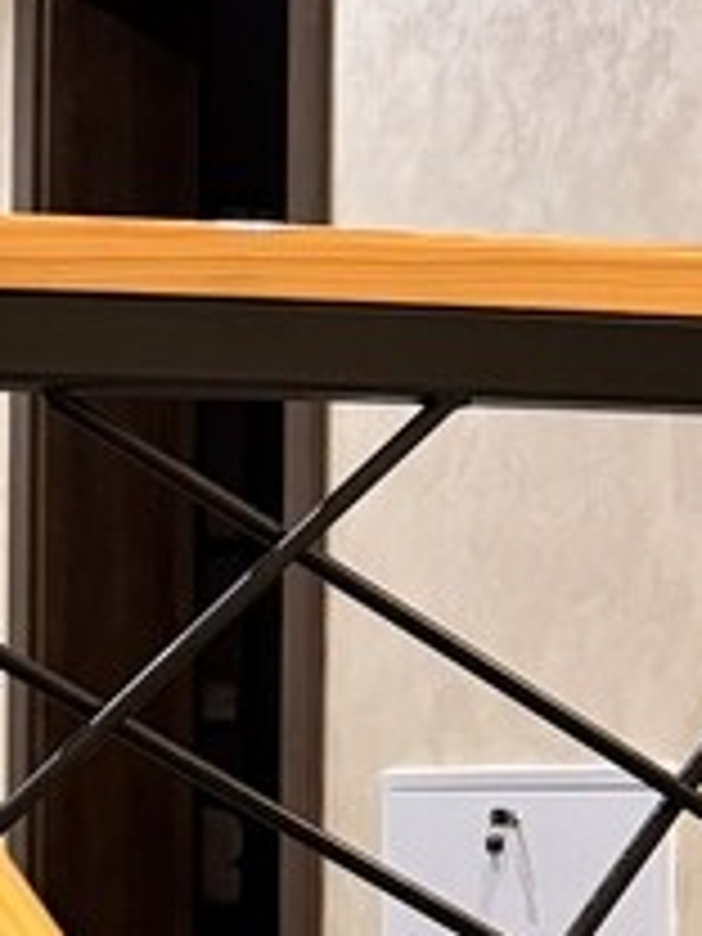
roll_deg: -0.6
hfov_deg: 11.2
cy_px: 729
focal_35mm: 118
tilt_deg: +1.6
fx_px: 3191
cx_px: -760
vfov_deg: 16.6
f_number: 1.78
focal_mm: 6.76
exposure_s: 1/50
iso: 400
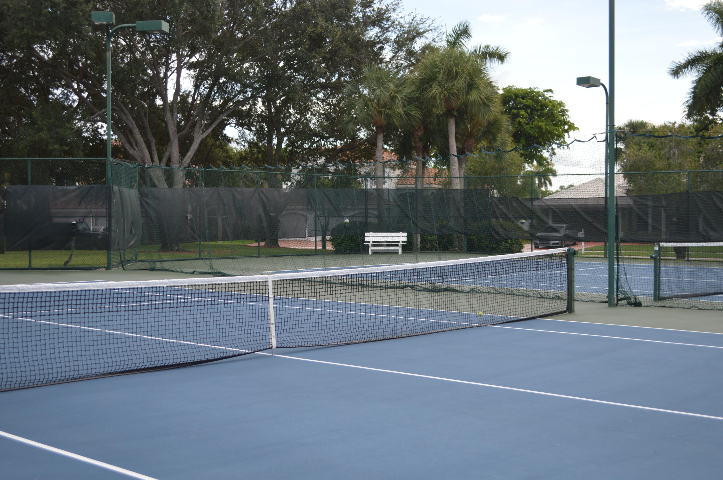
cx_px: 362
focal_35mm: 48
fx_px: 963
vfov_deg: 28.0
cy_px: 240
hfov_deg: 41.1
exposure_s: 1/200
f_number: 4.8
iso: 100
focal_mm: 32
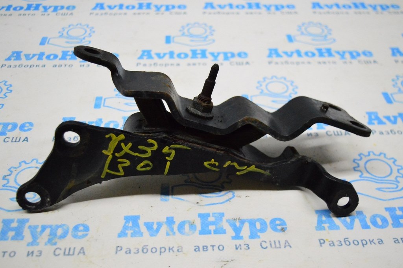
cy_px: 134
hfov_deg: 46.4
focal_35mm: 42
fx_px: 470
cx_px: 202
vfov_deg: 31.8
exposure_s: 1/800
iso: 6400
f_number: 4.2
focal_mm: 28
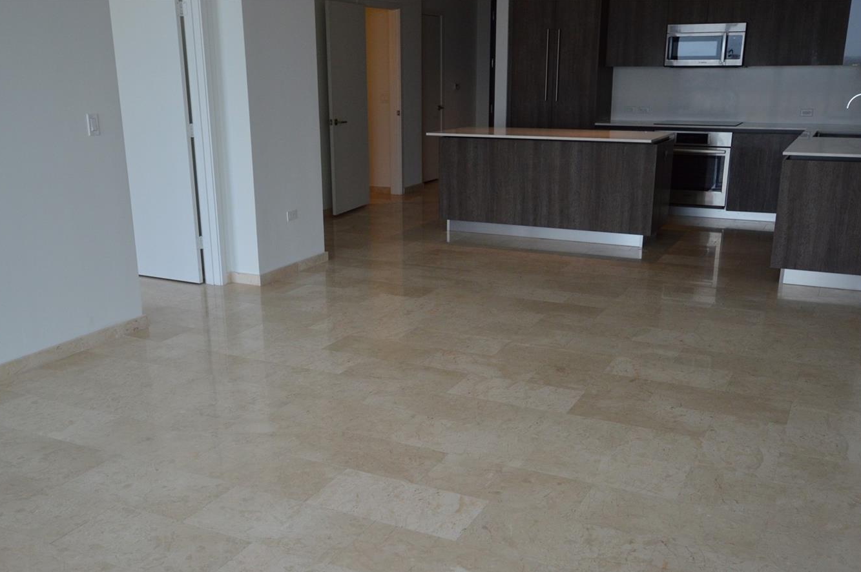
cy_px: 341
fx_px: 860
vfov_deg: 36.7
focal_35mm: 36
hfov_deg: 53.2
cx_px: 415
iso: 720
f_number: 3.5
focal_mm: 20
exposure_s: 1/500
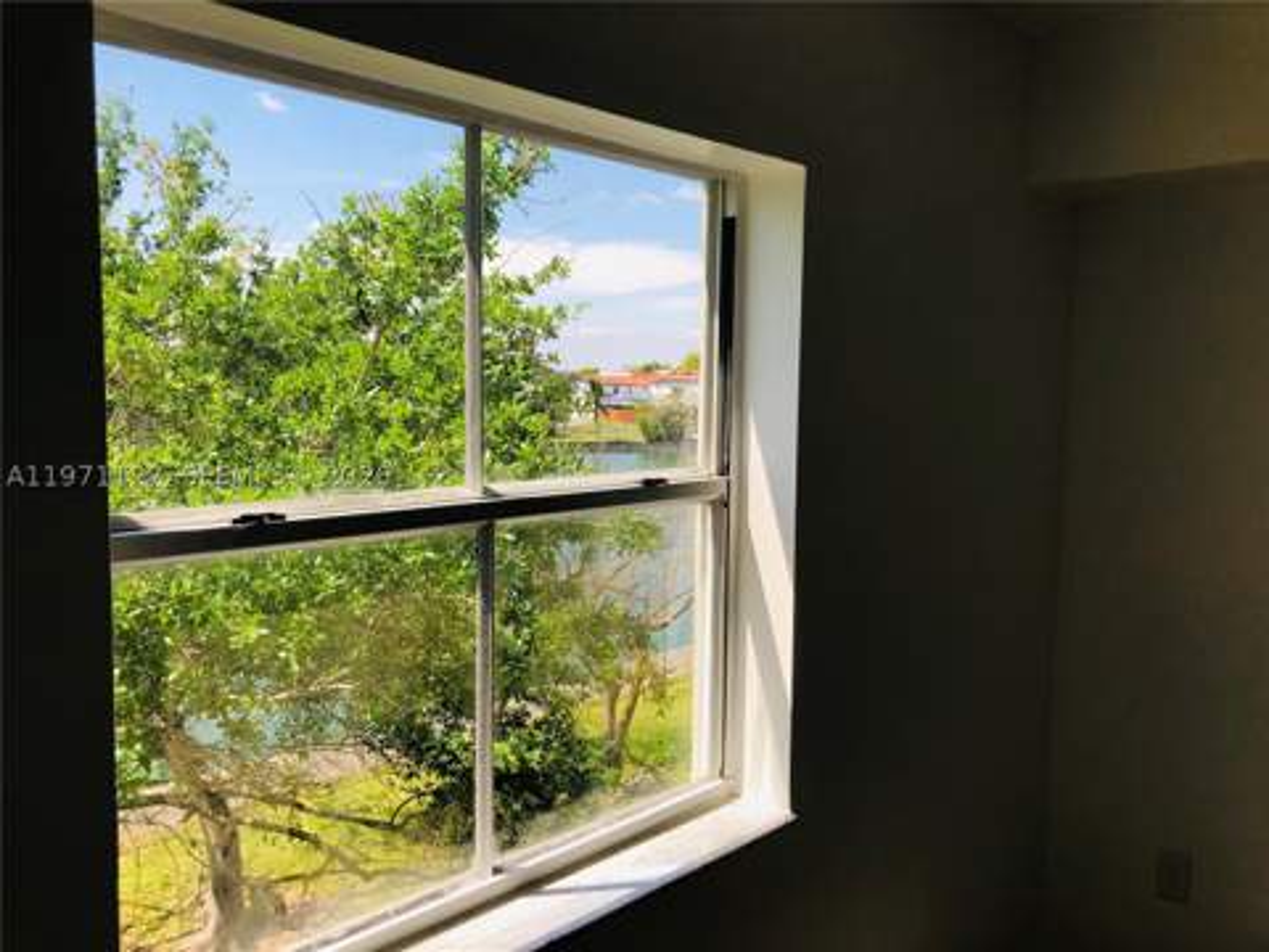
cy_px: 476
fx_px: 1026
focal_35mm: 28
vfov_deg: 49.7
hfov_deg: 63.4
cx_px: 634
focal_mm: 3.99
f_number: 1.8
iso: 20
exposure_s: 1/716
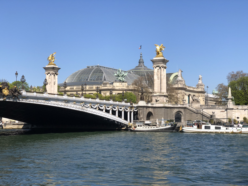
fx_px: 373
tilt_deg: +4.5
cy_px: 93
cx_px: 124
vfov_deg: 28.0
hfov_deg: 36.8
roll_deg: +0.6
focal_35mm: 52
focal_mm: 6
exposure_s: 1/1372
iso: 16
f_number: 2.4
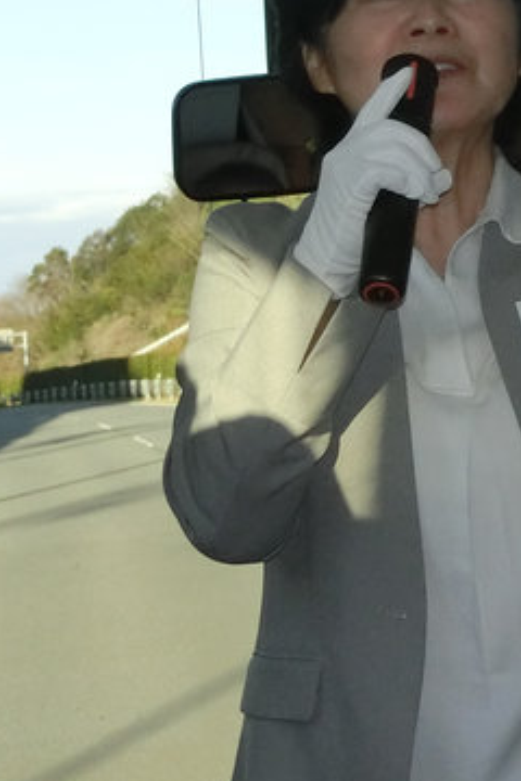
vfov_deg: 15.7
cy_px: 187
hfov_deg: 10.5
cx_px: 519
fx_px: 2822
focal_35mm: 130
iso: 320
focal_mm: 8
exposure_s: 1/1000
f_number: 4.4
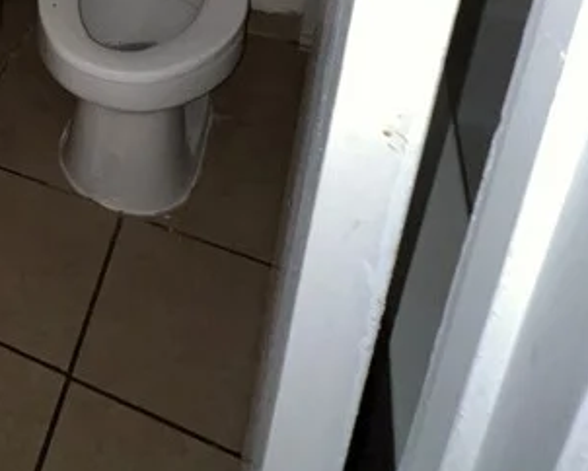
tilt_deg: -20.2
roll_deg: +1.5
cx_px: -97
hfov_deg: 35.1
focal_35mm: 43
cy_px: -179
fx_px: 749
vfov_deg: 27.5
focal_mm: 1.57
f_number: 1.8
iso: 80
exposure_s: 1/60
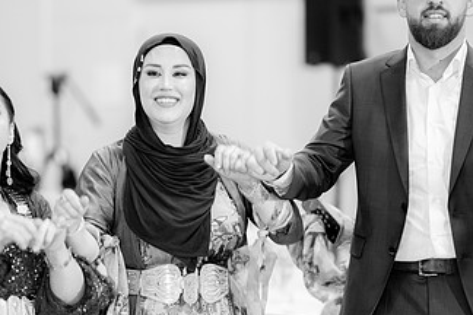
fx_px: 1997
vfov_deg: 9.0
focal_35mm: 152
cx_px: 178
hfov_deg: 13.5
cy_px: 219
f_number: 1.4
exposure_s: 1/200
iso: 640
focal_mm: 85
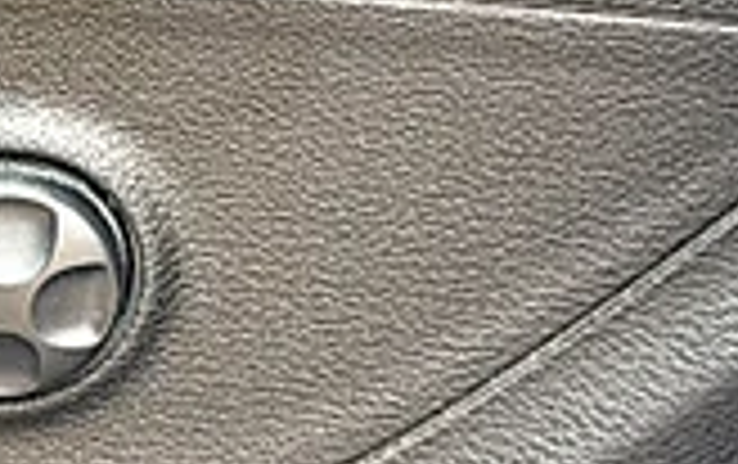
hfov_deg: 9.2
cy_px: -255
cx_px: -585
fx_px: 4370
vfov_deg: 6.0
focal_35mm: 217
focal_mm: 6.86
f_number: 1.78
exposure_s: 1/121
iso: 64
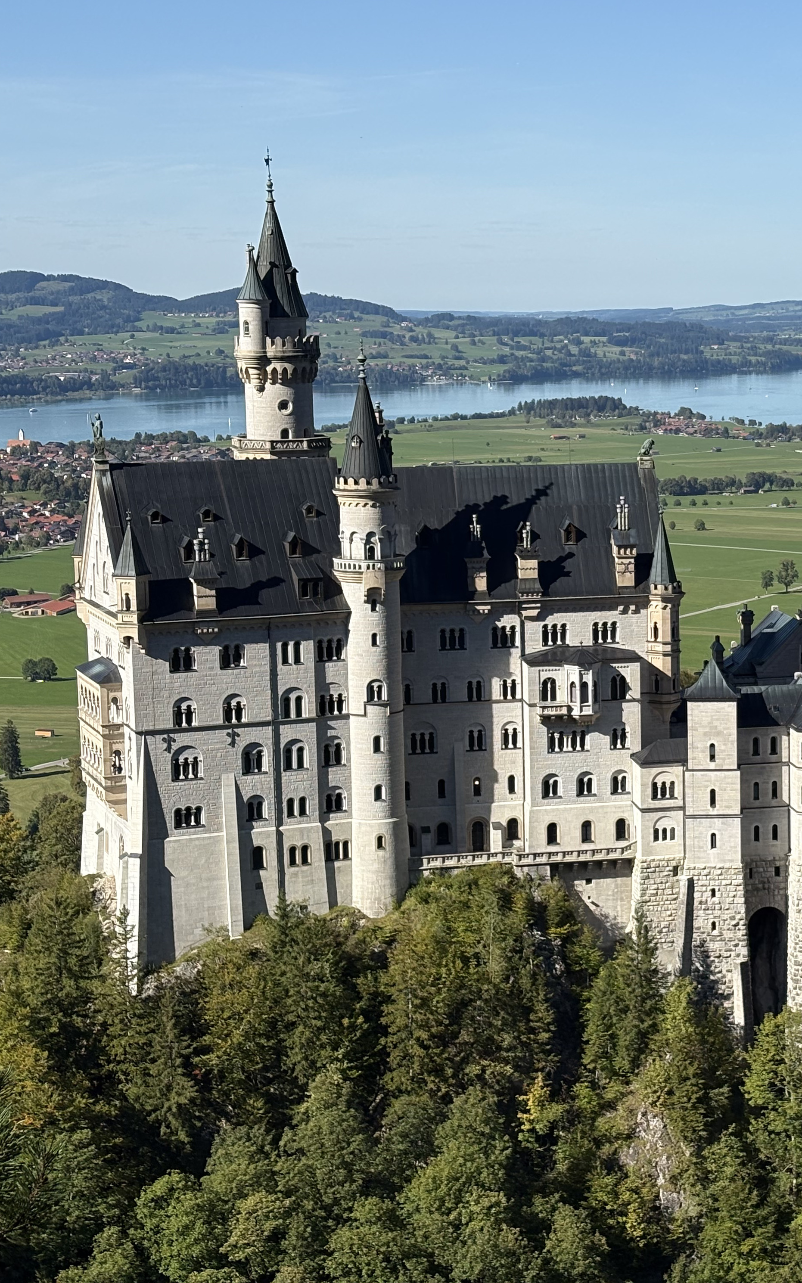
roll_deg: +0.4
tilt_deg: -7.2
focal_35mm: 74
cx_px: 821
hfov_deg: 17.2
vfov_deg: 27.8
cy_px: 638
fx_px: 2588
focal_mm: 5.96
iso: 32
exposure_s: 1/3279
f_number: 1.6
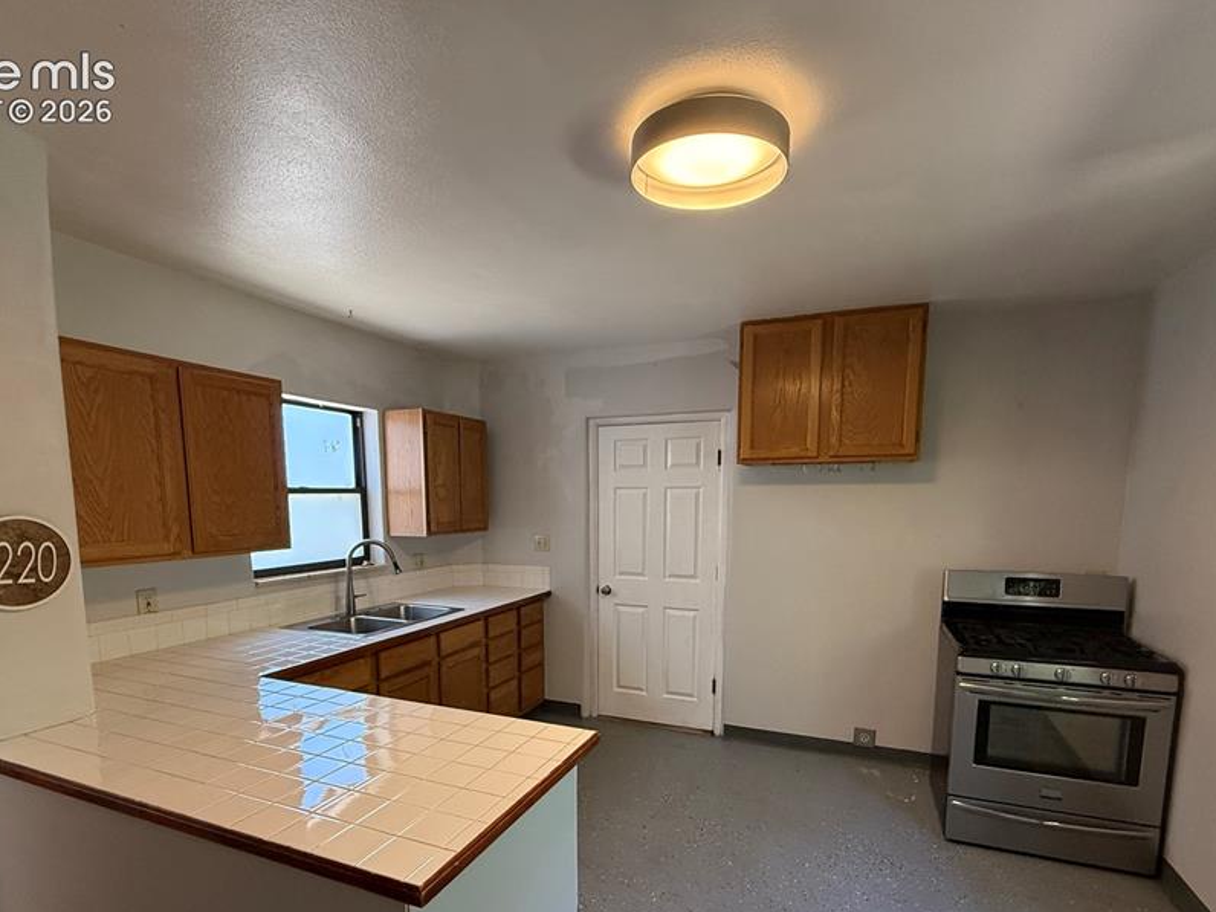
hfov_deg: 87.7
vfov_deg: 70.4
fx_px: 632
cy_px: 574
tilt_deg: -6.3
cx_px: 599
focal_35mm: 18
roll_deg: -0.2
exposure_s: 1/120
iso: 400
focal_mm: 2.22
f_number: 2.2
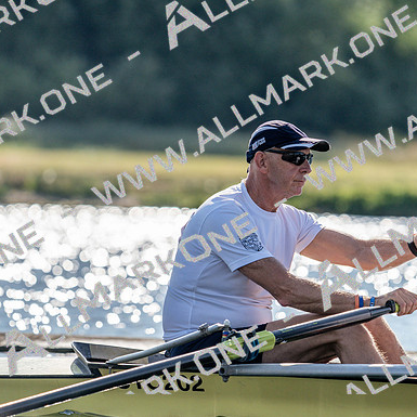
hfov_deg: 3.6
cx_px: 225
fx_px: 6569
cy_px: 208
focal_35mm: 482
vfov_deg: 3.6
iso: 125
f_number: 6.3
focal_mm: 376
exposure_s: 1/1600
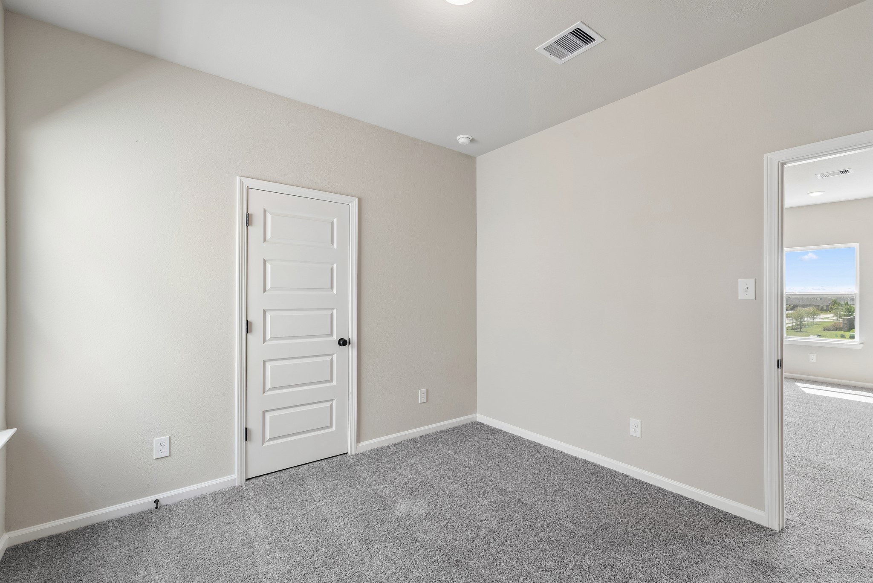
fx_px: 388
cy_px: 292
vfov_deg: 73.8
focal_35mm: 16
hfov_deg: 96.7
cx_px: 436
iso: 100
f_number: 9
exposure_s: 1/6
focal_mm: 16
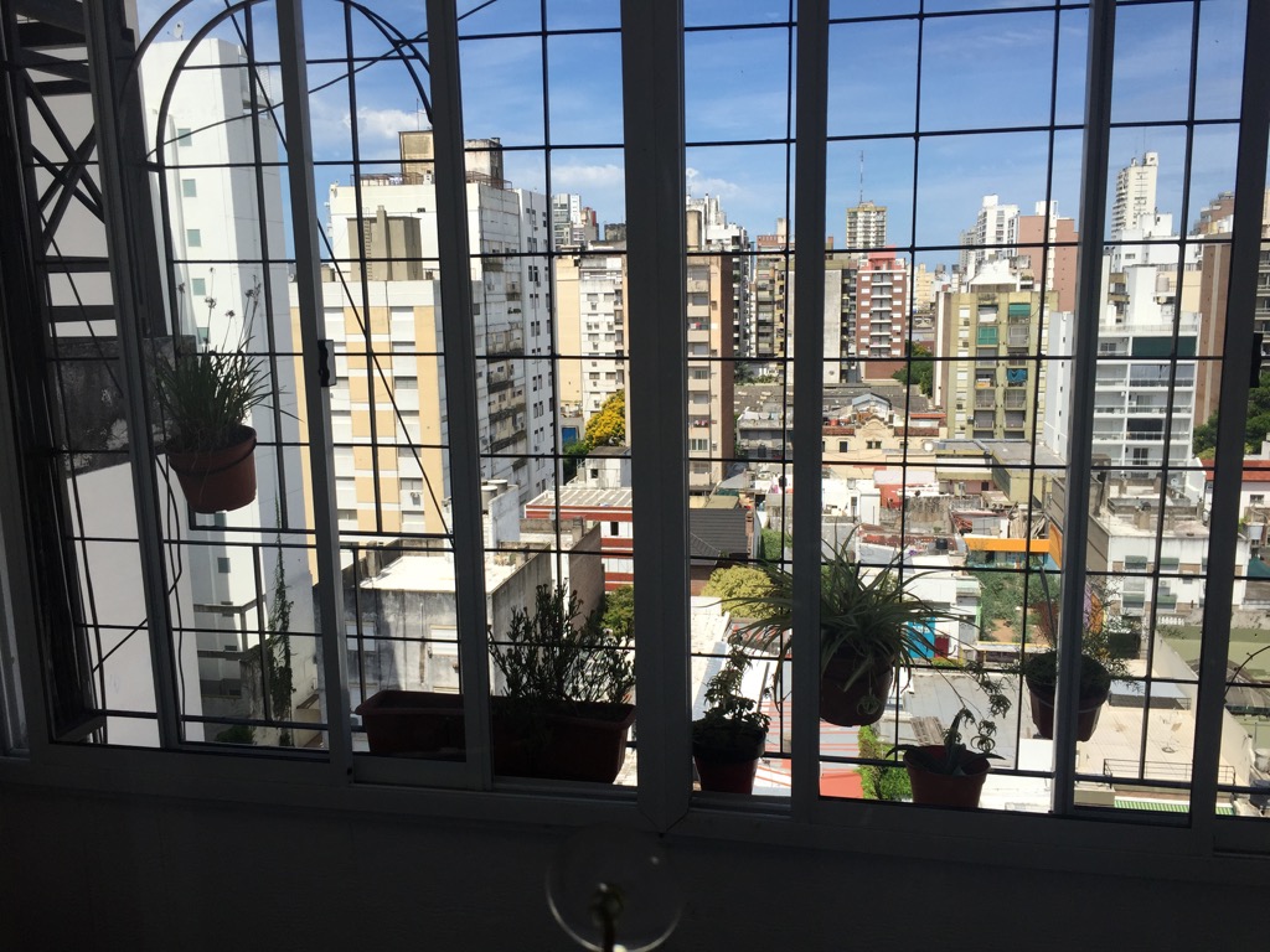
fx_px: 1064
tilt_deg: -9.2
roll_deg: +0.4
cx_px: 635
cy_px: 476
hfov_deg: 61.7
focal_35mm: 29
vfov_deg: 48.2
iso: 32
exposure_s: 1/2475
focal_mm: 4.15
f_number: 2.2
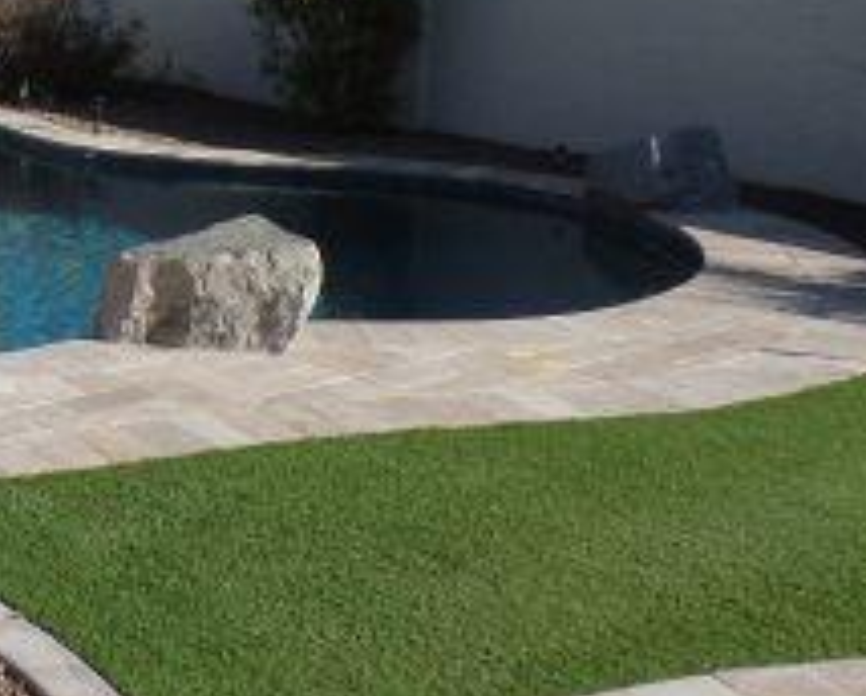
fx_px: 1720
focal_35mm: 67
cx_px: -142
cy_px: 134
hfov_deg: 25.7
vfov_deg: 22.5
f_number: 3.5
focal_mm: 4.1
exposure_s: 1/1000
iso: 80
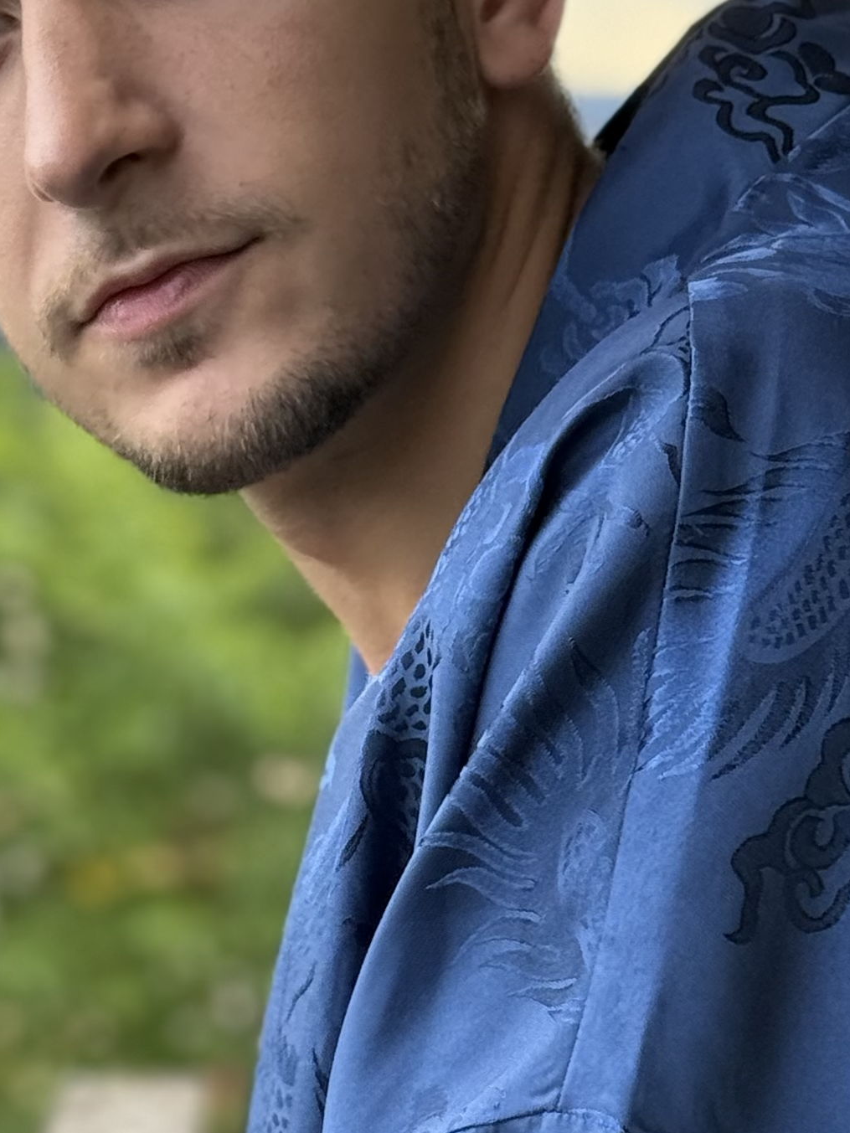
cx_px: 674
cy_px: 764
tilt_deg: -6.7
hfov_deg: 10.3
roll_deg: -0.3
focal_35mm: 143
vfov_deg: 13.8
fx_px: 4681
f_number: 1.78
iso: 100
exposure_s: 1/663
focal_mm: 6.76
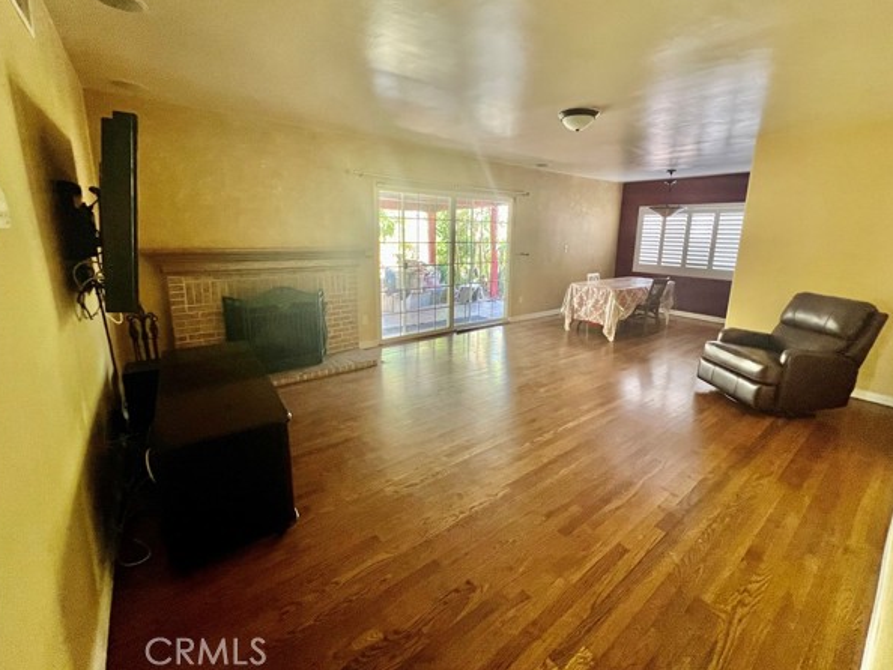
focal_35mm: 14
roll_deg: -1.0
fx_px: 361
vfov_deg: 85.6
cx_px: 462
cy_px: 312
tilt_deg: -12.4
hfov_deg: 102.0
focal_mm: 1.57
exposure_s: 1/60
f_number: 1.8
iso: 320
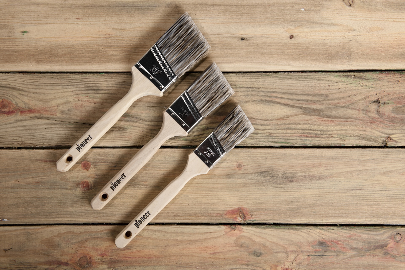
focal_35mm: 45
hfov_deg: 43.6
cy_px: 135
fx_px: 506
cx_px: 202
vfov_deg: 29.9
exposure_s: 1/160
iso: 100
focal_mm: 45
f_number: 11
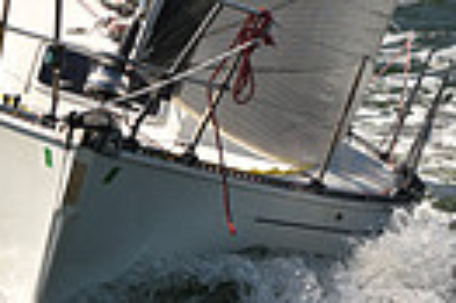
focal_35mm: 466
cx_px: 104
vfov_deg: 2.9
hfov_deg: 4.4
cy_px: -23
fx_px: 5895
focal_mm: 105
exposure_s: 1/1250
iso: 250
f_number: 4
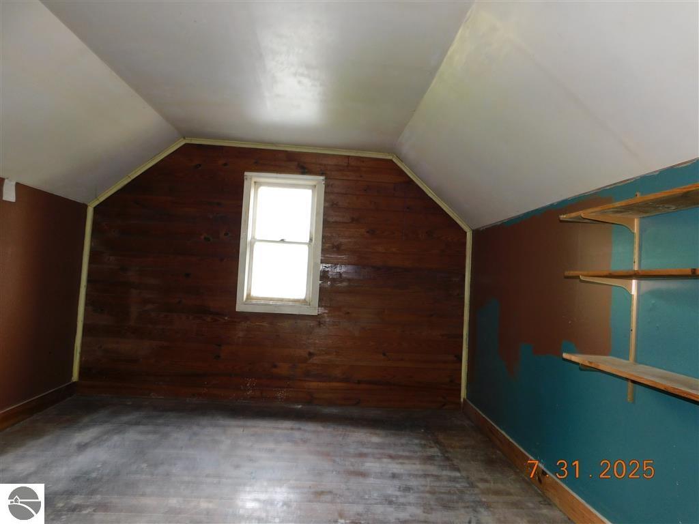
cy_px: 262
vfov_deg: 58.9
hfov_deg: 73.9
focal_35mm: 23
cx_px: 350
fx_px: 464
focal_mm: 4
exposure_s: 1/30
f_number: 3
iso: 200
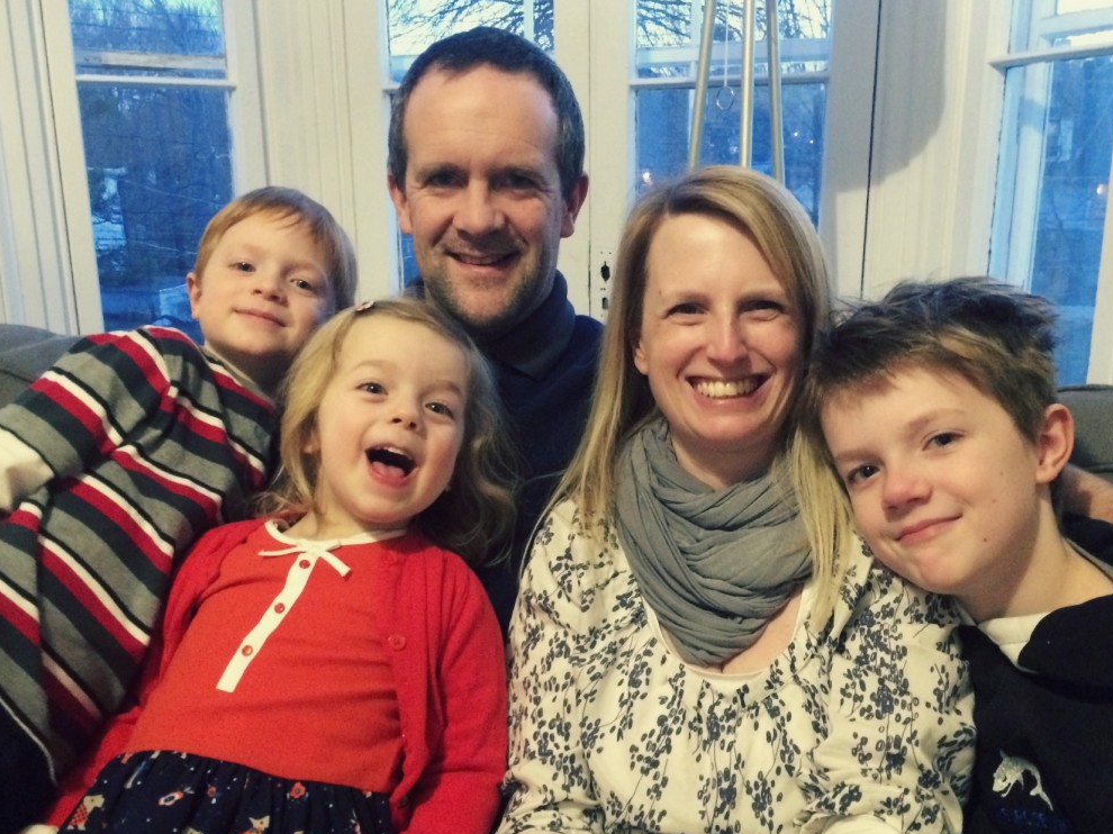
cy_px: 414
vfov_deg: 46.8
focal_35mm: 30
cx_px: 560
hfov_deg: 60.0
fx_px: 964
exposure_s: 1/15
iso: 500
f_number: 2.2
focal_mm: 4.15
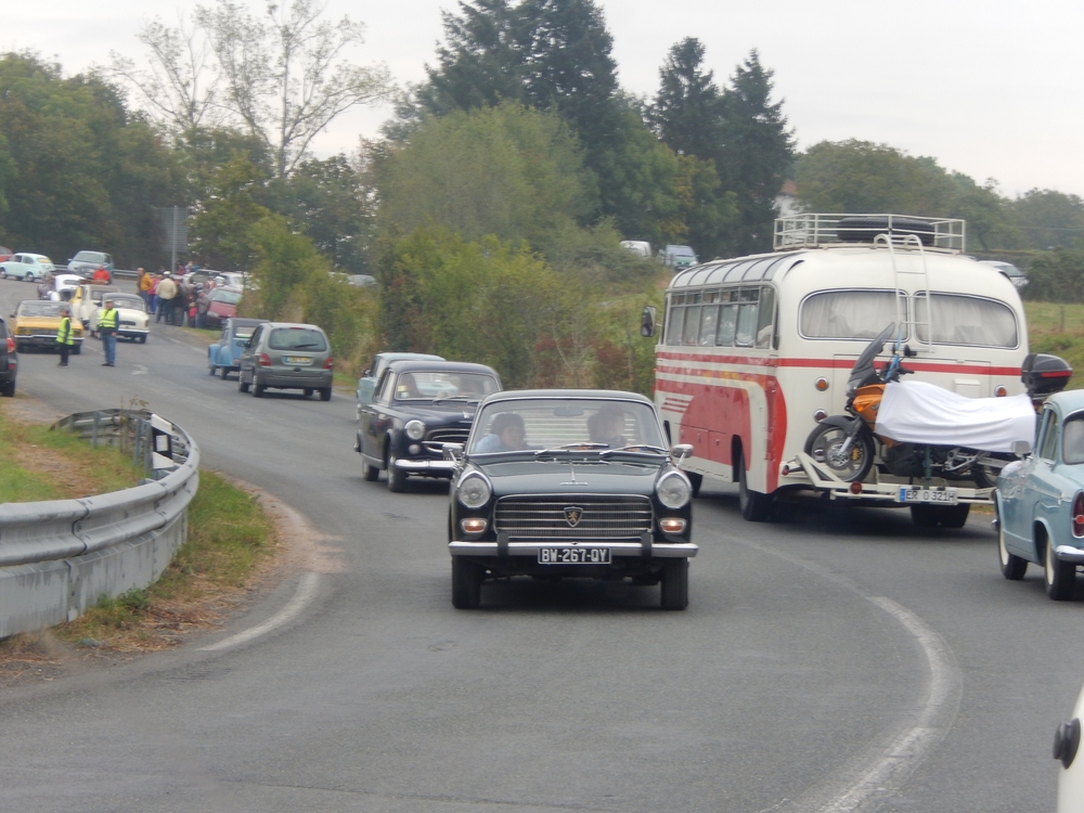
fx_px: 3664
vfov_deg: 12.7
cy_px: 406
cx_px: 542
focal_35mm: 117
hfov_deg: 16.8
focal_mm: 21
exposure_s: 1/40
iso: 125
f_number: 5.5
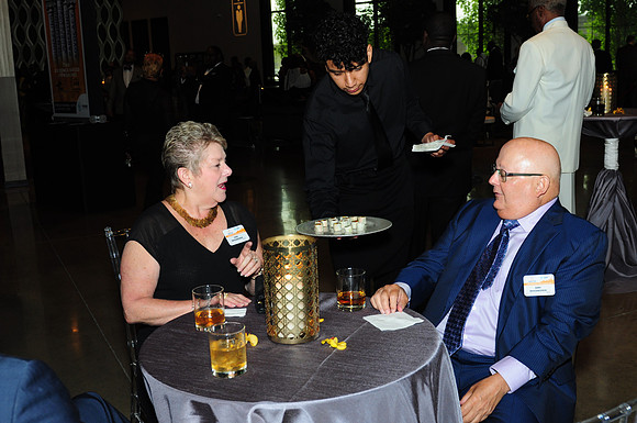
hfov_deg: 46.5
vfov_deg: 31.8
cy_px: 212
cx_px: 318
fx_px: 742
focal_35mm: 42
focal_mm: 28
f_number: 5
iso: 500
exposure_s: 1/60
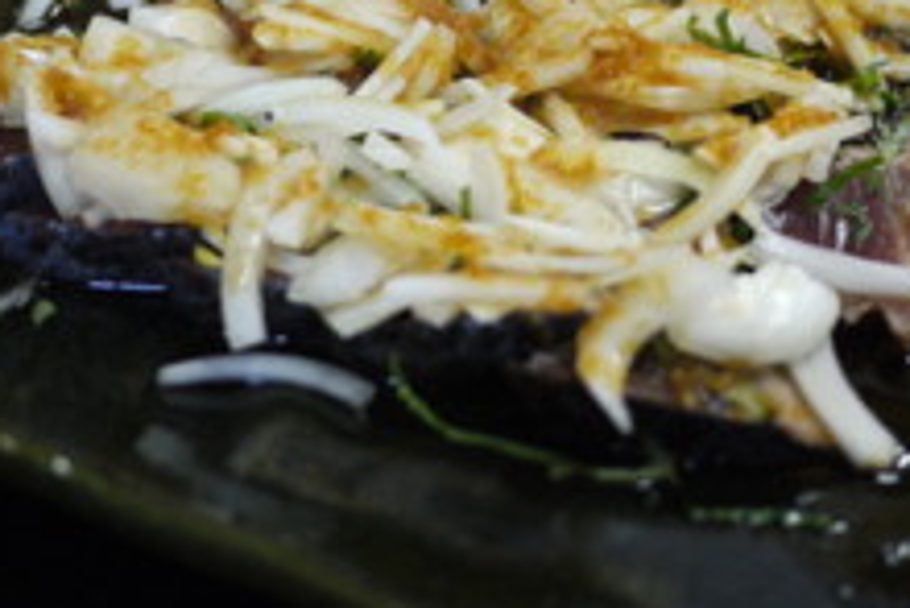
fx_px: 2150
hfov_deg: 23.9
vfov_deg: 16.0
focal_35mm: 85
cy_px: 141
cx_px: 509
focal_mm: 20
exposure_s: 1/30
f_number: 1.7
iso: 320
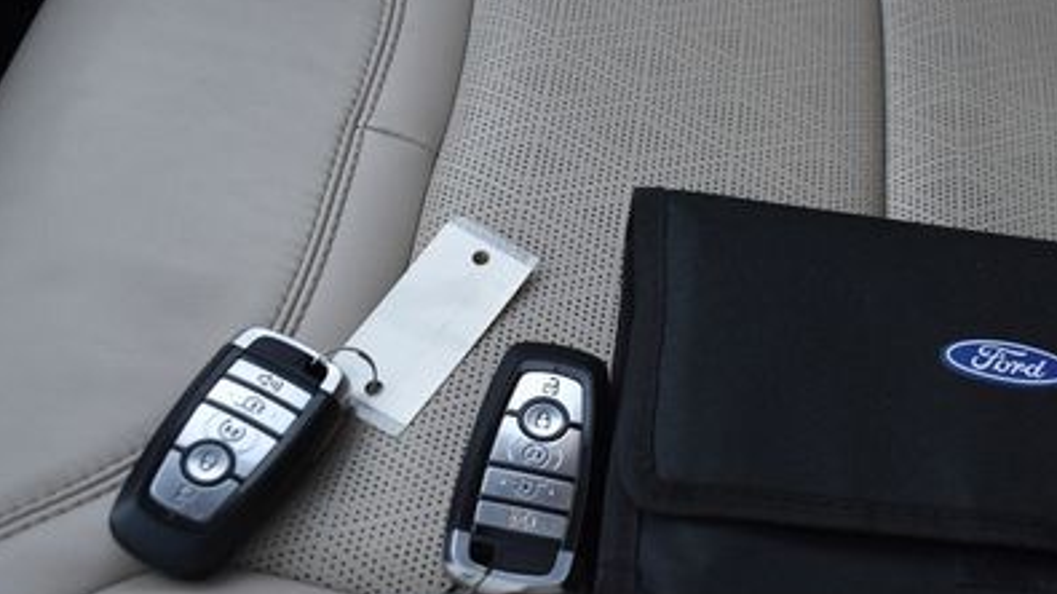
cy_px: 253
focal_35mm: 56
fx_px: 1569
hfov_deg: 36.8
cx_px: 720
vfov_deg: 21.4
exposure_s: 1/125
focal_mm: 22
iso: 900
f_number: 3.8
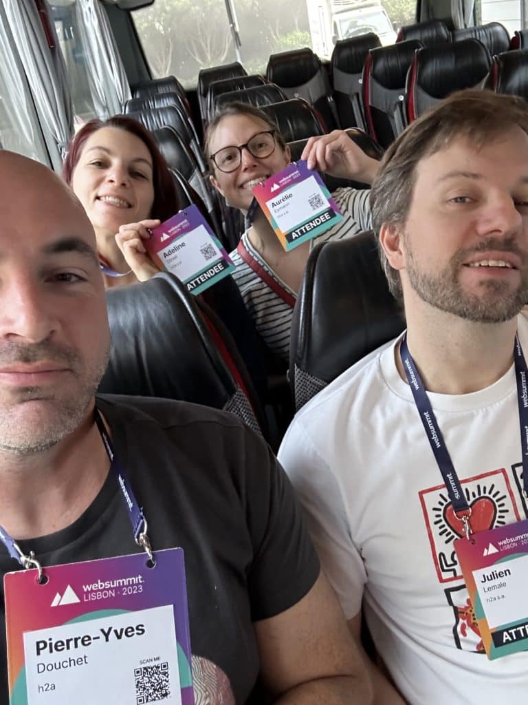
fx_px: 610
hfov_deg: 46.8
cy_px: 352
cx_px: 264
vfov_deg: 60.0
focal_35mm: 30
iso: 320
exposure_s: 1/51
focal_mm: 2.69
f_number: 1.9
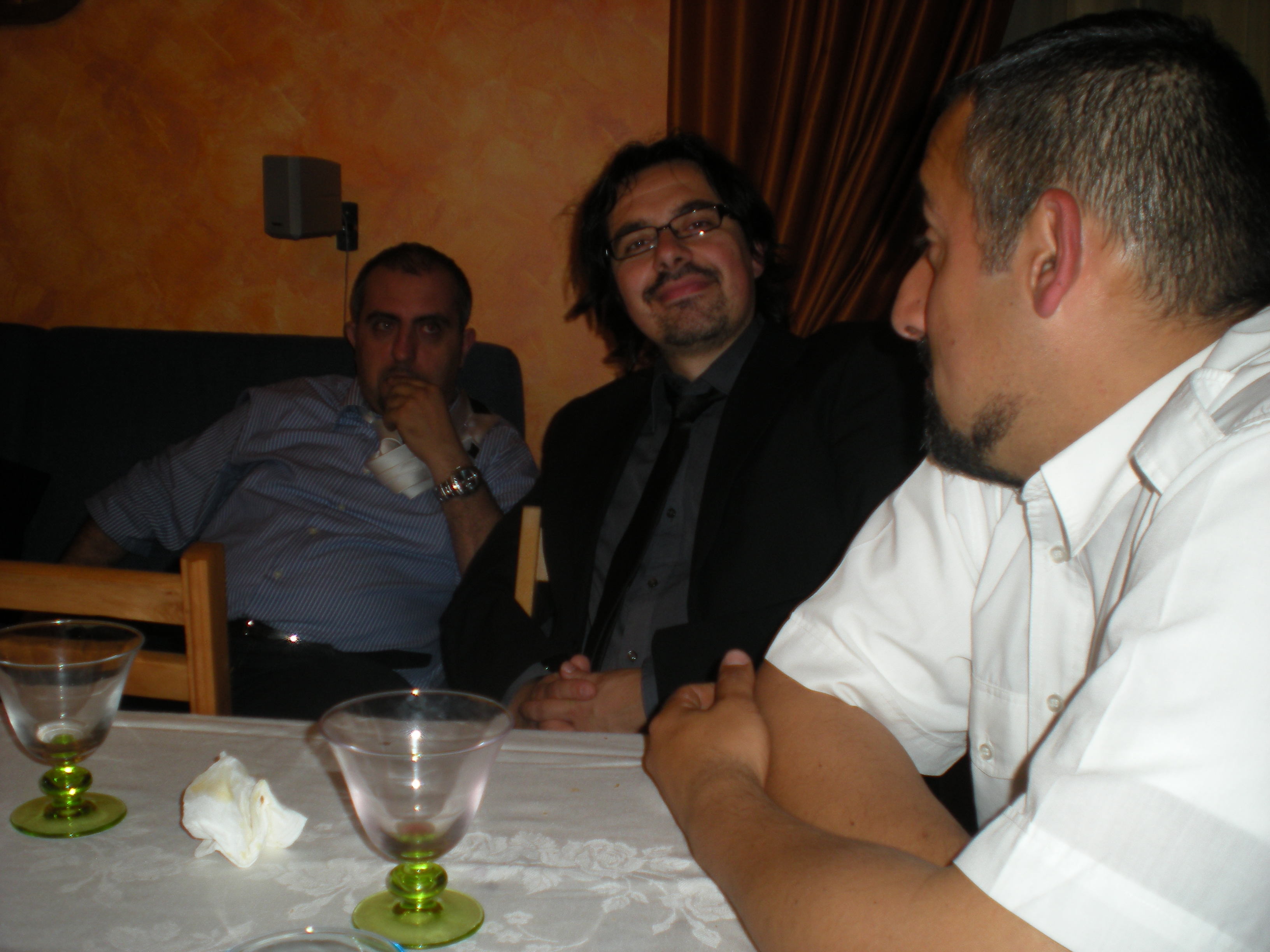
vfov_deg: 37.7
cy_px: 476
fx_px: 1394
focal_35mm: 38
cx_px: 635
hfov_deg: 49.0
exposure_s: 1/60
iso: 64
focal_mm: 6.3
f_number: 3.1
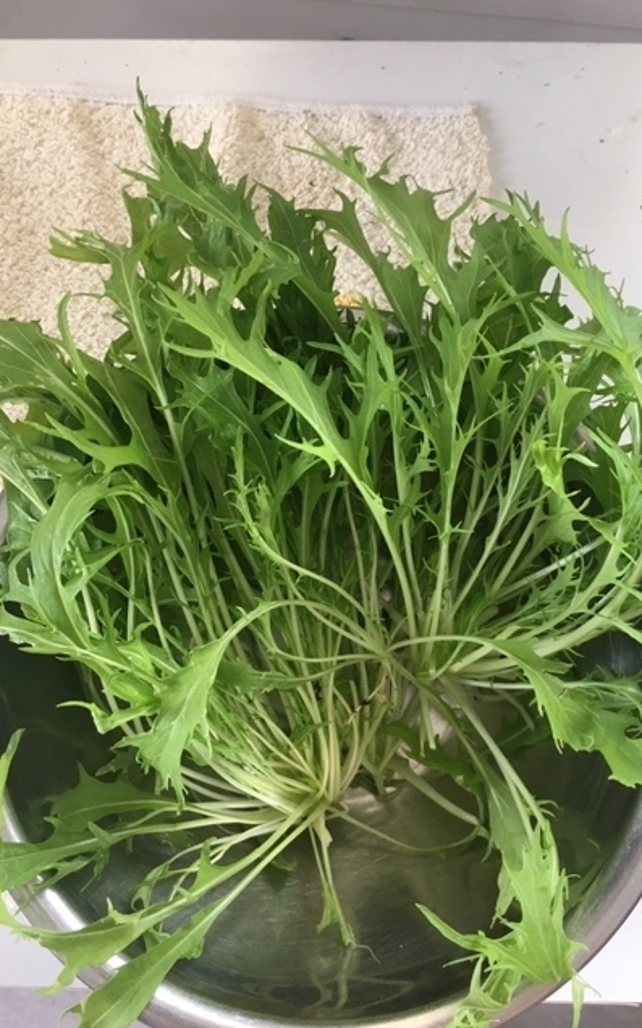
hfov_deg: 40.6
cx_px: 336
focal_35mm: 31
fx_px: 868
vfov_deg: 61.2
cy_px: 513
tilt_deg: -80.6
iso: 40
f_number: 2.2
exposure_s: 1/30
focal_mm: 4.15
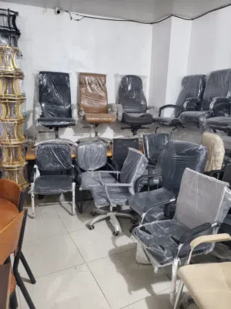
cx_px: 116
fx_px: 231
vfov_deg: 67.3
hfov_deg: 53.1
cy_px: 154
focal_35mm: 26
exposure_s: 1/17
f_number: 2.4
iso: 640
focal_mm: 4.3
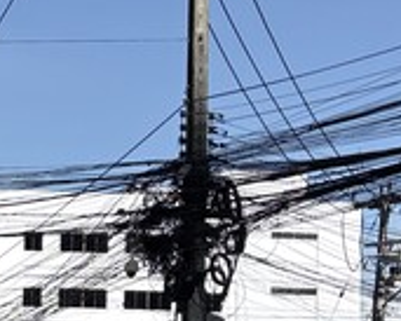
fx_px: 1377
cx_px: -237
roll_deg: -0.4
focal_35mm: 116
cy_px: 407
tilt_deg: +3.8
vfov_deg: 12.9
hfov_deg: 15.1
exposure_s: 1/4065
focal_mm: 5.96
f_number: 1.6
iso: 50
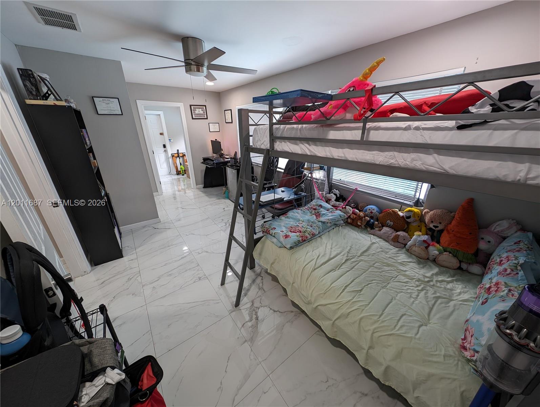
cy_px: 204
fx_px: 187
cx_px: 270
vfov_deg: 94.6
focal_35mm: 12
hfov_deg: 110.5
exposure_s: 1/40
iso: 49
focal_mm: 2.23
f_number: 1.95
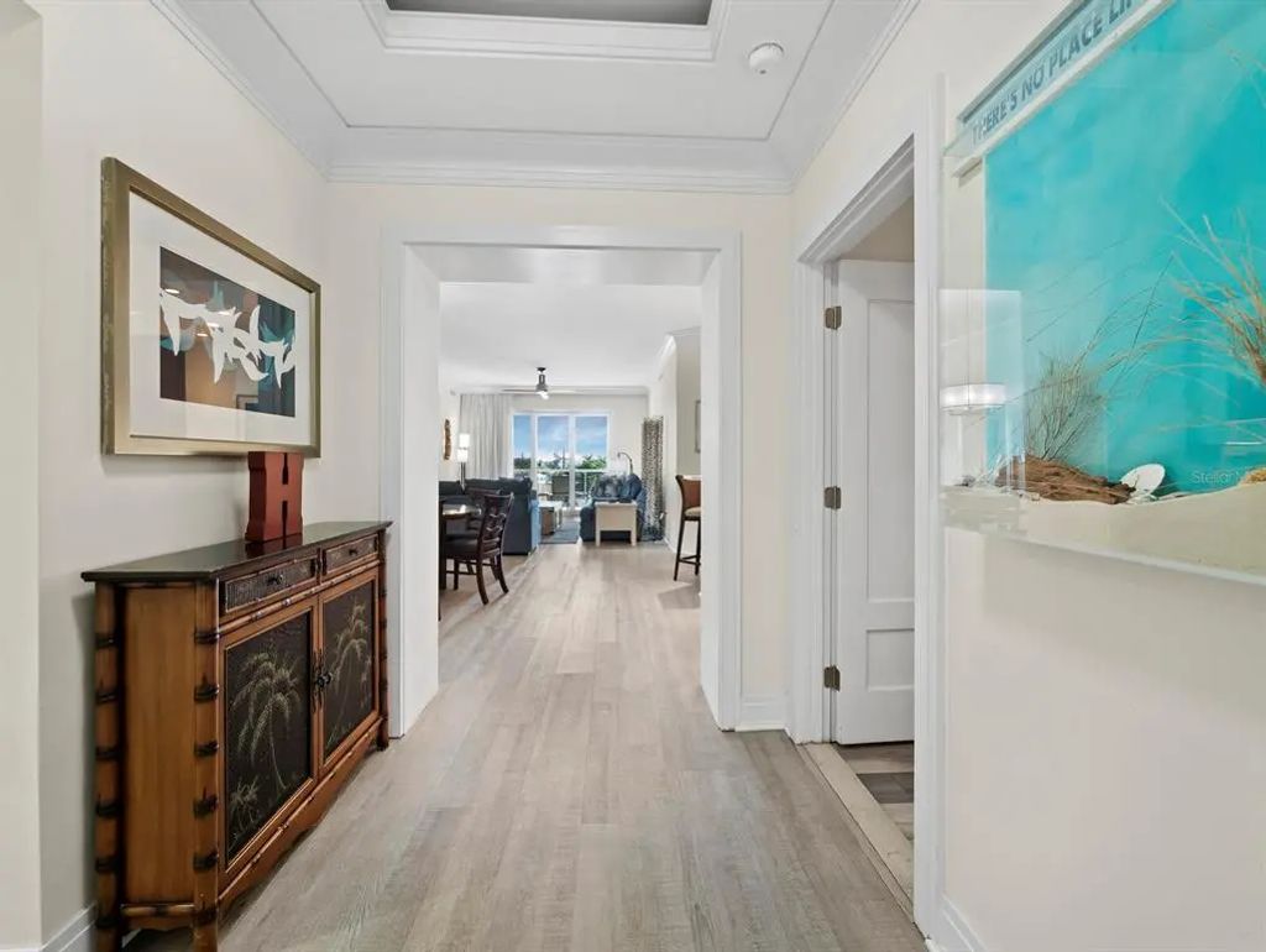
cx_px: 633
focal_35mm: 14
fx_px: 512
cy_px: 476
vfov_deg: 85.8
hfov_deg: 102.0
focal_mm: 7
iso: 400
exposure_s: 1/2
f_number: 9
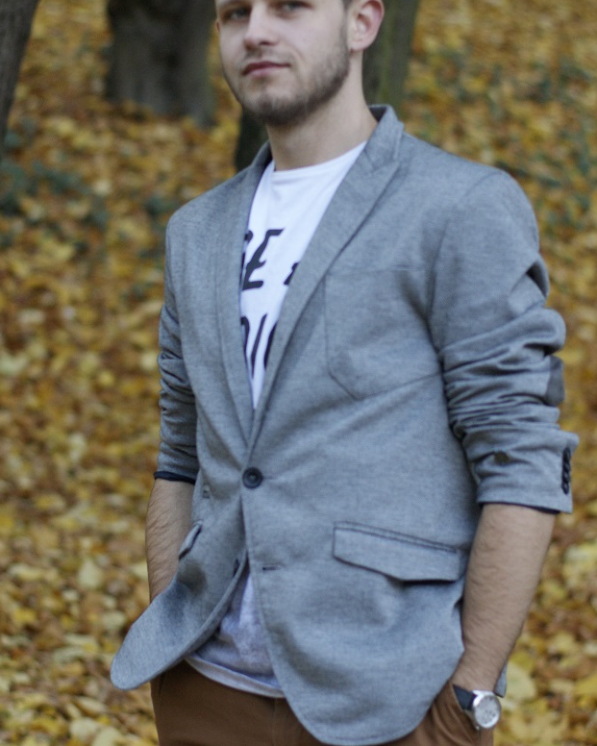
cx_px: 286
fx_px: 2407
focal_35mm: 109
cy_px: 328
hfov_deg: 14.1
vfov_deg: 17.6
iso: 400
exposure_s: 1/1250
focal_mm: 50
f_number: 2
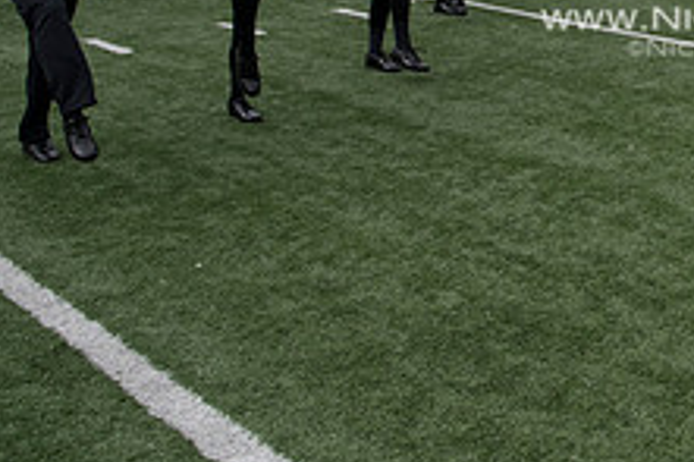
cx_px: 757
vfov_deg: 20.2
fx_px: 1214
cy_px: -93
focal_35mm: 63
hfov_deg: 29.0
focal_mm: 24
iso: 640
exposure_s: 1/3200
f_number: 5.6
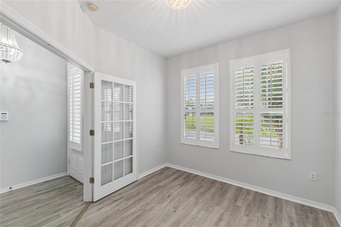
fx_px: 142
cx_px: 170
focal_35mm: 15
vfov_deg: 77.3
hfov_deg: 100.4
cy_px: 114
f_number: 7.1
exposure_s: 1/3.33
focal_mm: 10
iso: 100
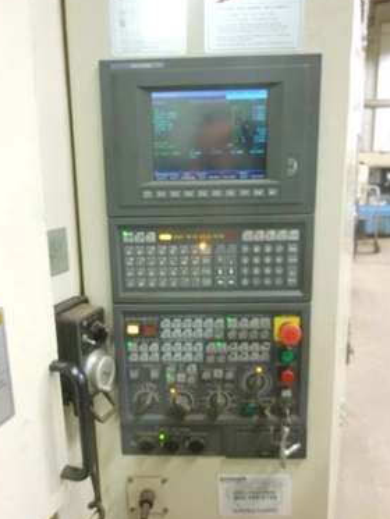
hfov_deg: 46.8
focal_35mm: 30
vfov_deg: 59.9
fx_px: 450
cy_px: 259
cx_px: 189
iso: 400
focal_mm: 5
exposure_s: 1/5
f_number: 3.7
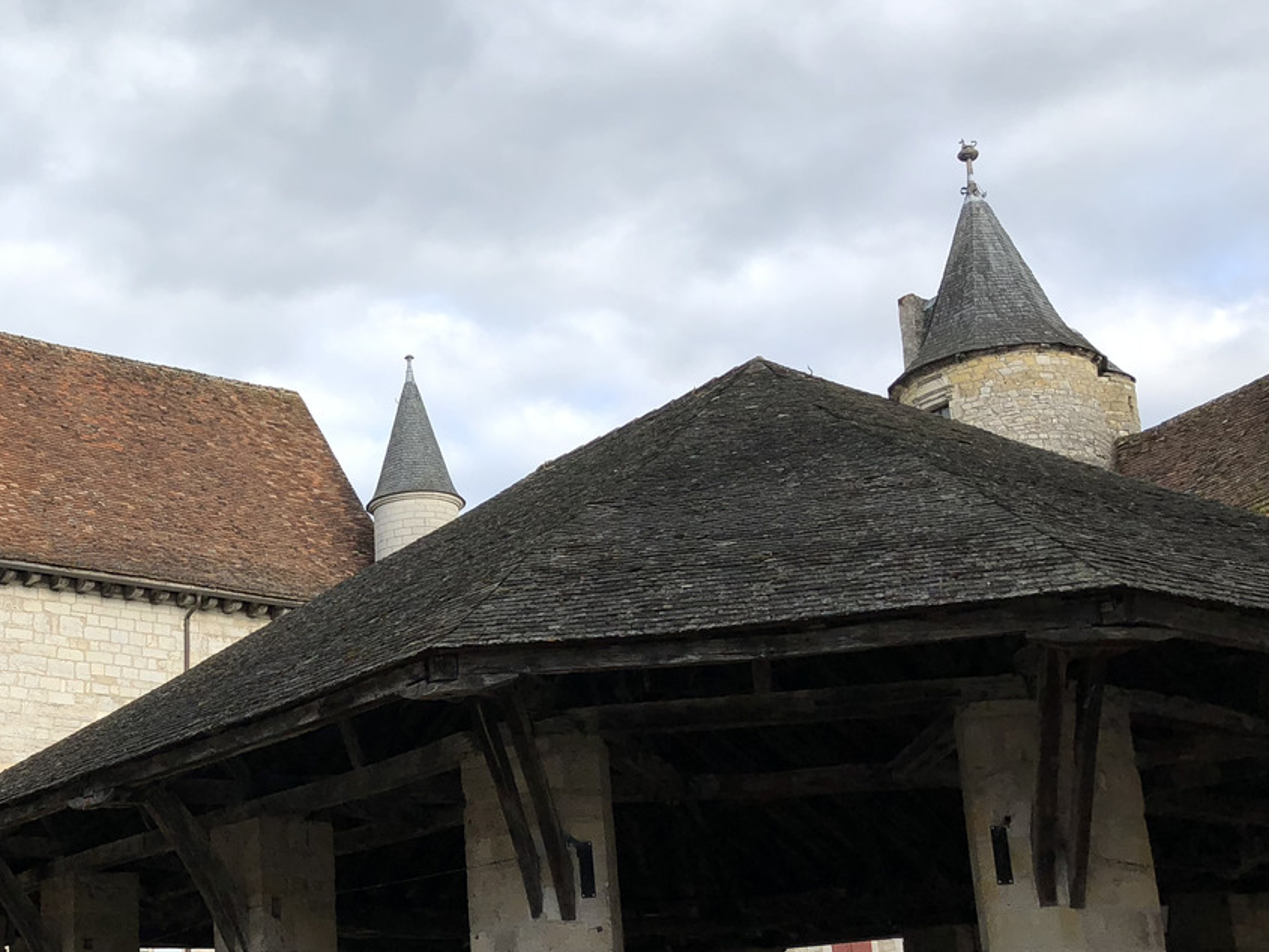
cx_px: 168
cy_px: 556
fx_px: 1943
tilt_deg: +16.7
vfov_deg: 27.5
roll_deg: +1.4
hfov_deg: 34.5
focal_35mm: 53
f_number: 1.8
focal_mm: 4
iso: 20
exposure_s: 1/941
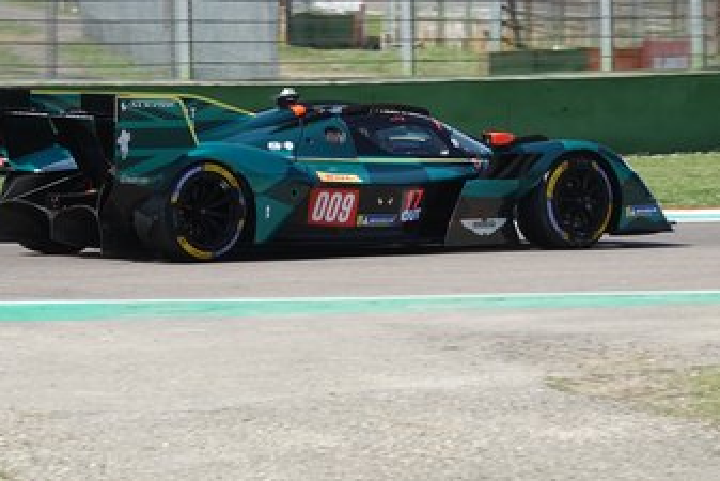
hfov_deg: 7.7
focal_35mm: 267
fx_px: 5342
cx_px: 395
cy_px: 184
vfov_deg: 5.2
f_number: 4
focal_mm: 73.24
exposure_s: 1/1000
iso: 160
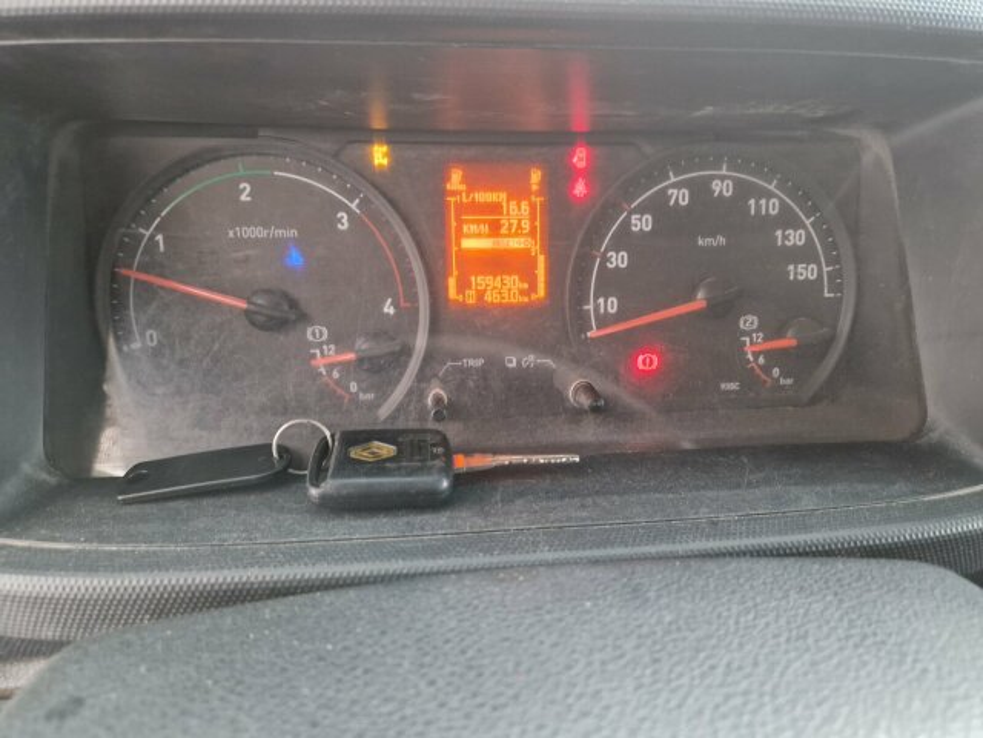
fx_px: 653
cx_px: 492
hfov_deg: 73.9
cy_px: 369
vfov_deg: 58.9
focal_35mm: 23
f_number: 1.8
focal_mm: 5.4
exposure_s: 1/100
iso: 800
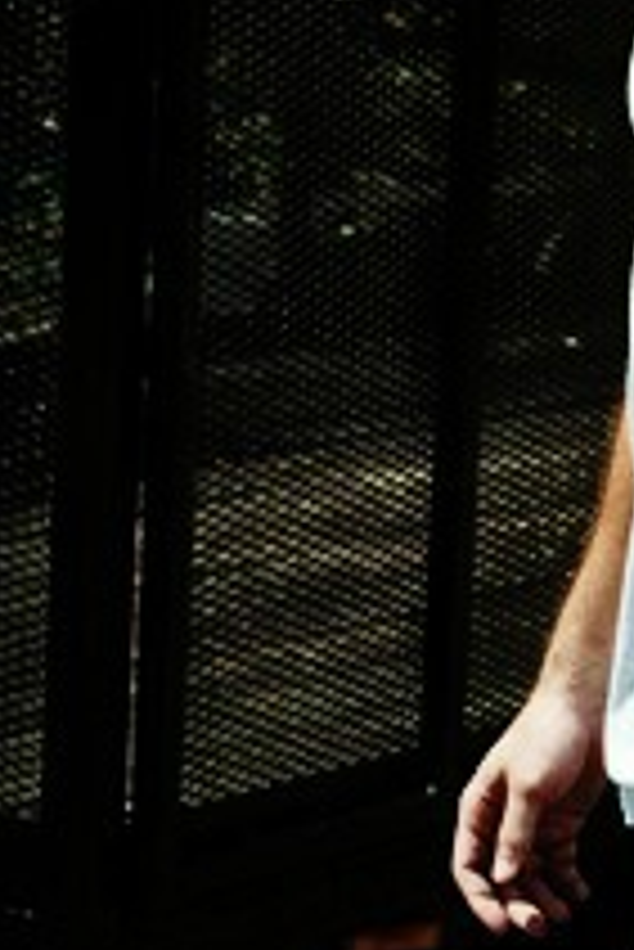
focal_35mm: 175
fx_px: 4617
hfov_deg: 7.8
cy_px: 153
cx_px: 670
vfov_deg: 11.7
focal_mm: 55
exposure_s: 1/1000
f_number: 5.6
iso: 200
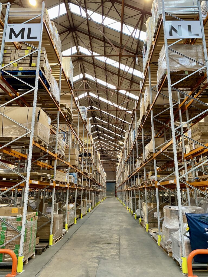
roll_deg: +0.6
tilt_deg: +15.4
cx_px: 104
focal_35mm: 26
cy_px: 138
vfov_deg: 67.3
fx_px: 208
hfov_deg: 53.1
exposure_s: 1/50
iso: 160
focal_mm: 4.25
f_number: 1.8
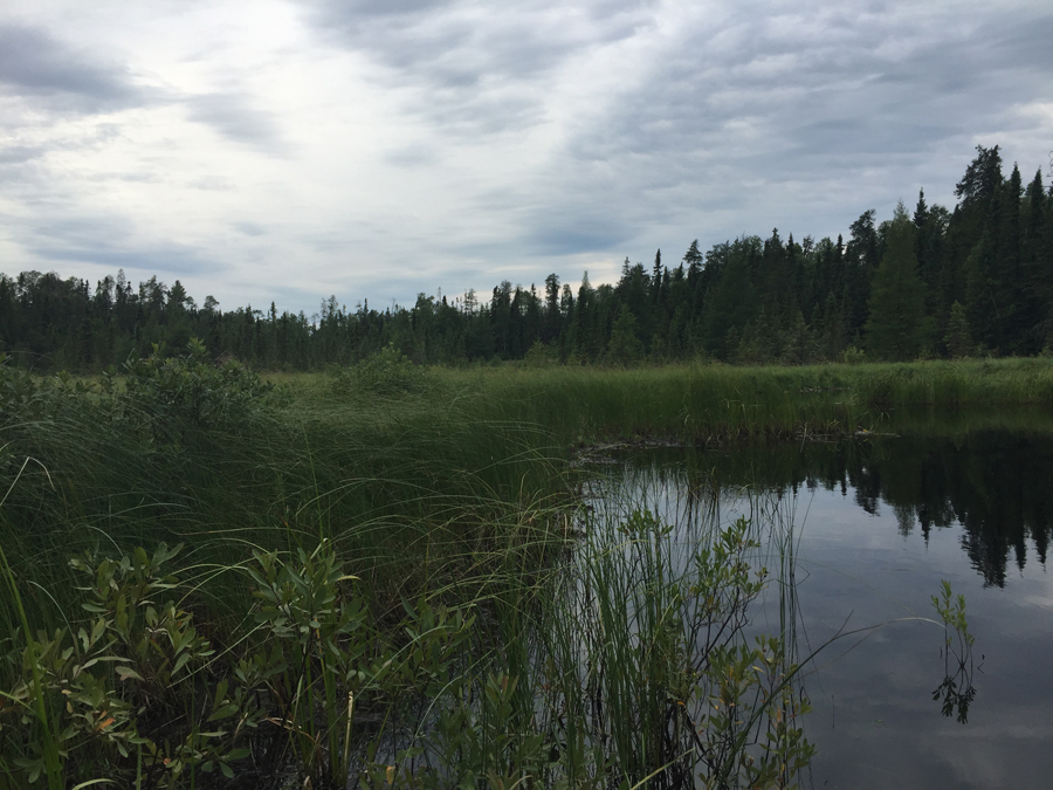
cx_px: 526
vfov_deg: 48.2
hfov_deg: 61.7
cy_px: 395
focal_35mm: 29
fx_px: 882
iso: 32
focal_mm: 4.15
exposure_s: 1/1647
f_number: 2.2
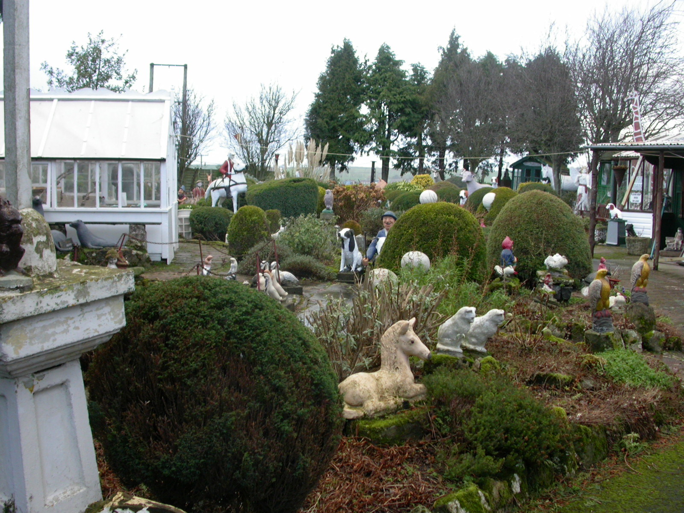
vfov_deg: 37.7
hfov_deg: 49.0
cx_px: 342
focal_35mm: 38
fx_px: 751
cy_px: 256
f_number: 3.3
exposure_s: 1/61.4
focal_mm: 7.85
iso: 100
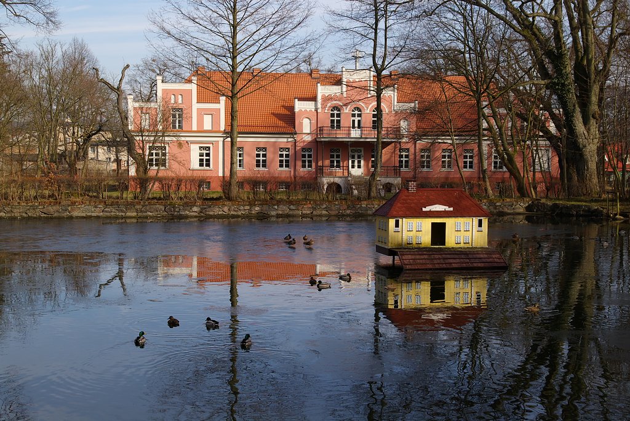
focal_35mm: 57
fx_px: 998
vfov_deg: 23.8
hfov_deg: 35.0
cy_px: 210
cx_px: 315
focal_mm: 38
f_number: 9.5
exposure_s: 1/250
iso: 200
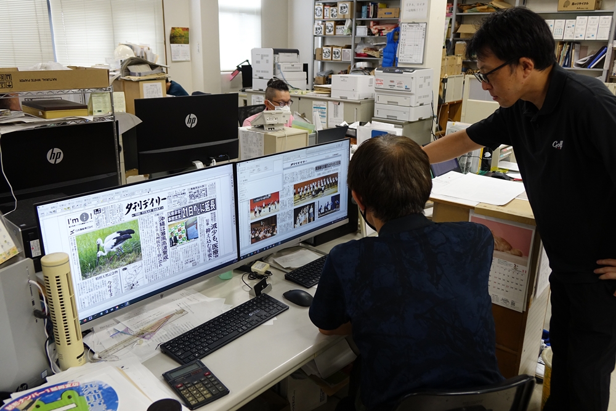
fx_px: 513
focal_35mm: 30
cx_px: 308
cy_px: 206
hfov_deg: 61.9
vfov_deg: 43.6
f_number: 2.8
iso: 400
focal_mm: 10.91
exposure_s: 1/80
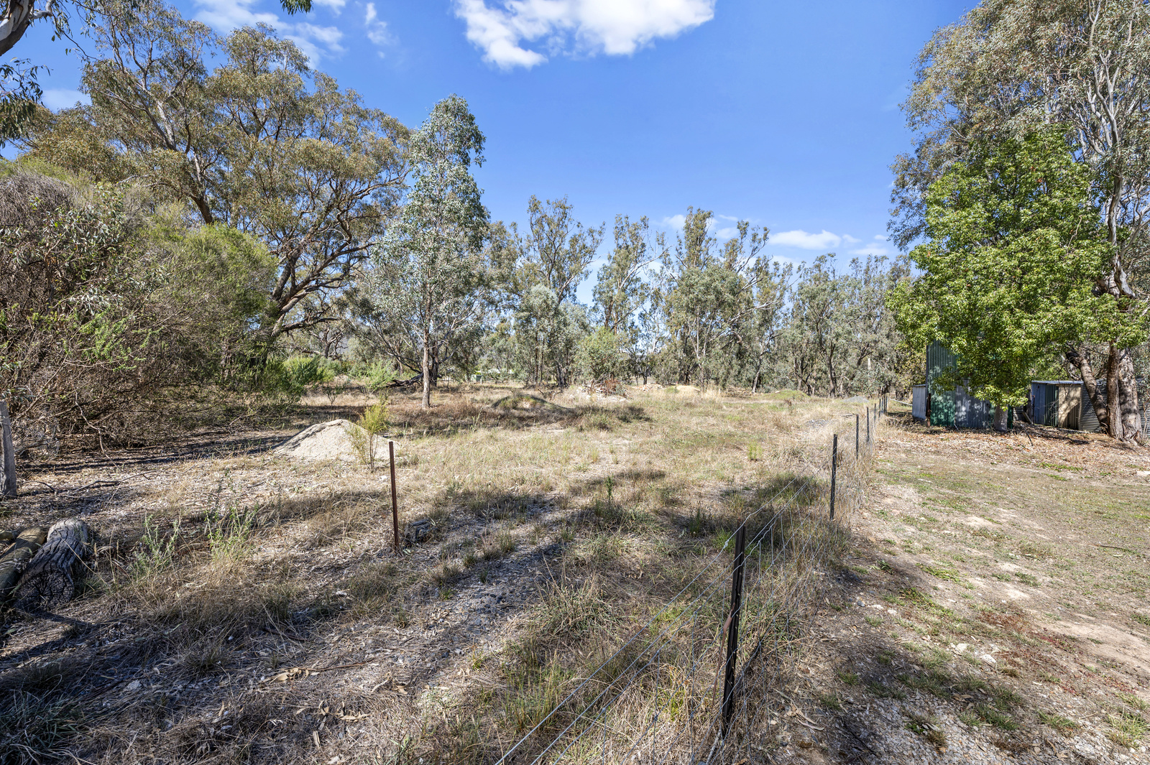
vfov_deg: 81.1
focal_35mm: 14
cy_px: 382
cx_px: 575
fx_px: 447
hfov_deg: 104.3
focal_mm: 14
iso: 200
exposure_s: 1/200
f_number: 9
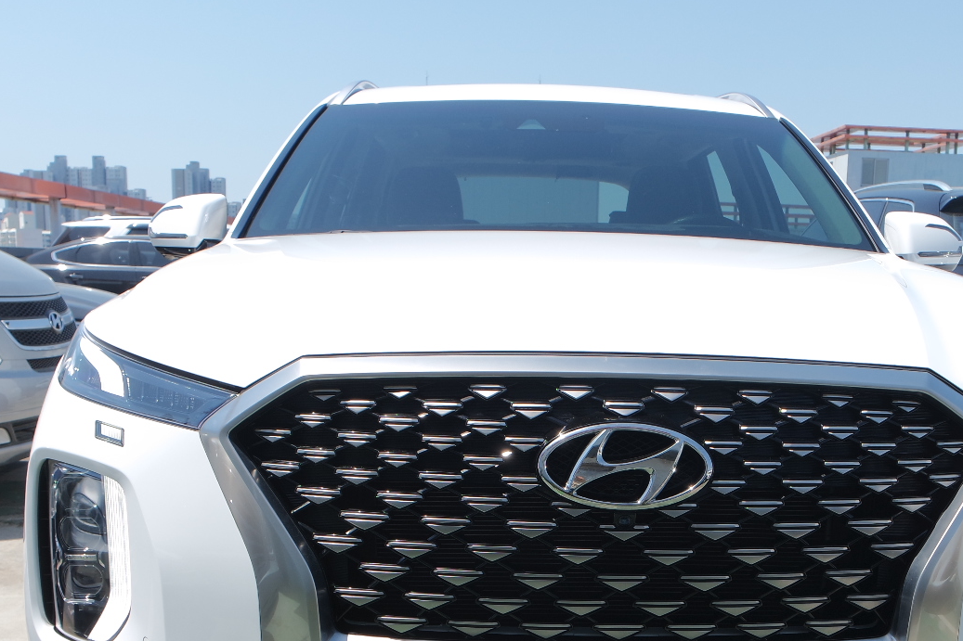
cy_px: 485
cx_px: 560
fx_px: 1070
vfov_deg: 32.7
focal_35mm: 40
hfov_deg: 48.3
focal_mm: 16
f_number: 6.3
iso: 100
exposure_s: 1/250
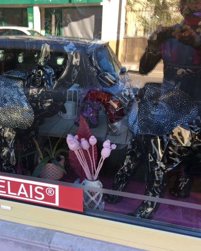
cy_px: 125
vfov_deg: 47.9
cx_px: 66
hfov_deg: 38.7
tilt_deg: -17.9
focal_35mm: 38
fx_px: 283
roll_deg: +1.8
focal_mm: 4.15
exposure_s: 1/100
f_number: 2.2
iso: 32
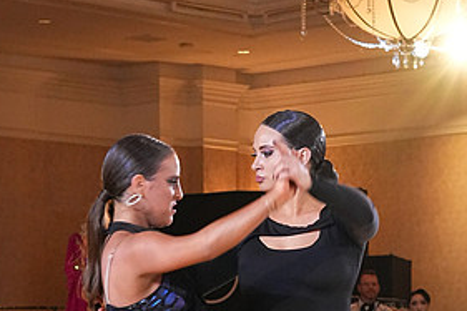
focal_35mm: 155
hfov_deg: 13.3
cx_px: 190
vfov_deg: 8.7
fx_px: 2009
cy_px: 381
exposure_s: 1/200
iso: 5000
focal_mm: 50
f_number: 5.6
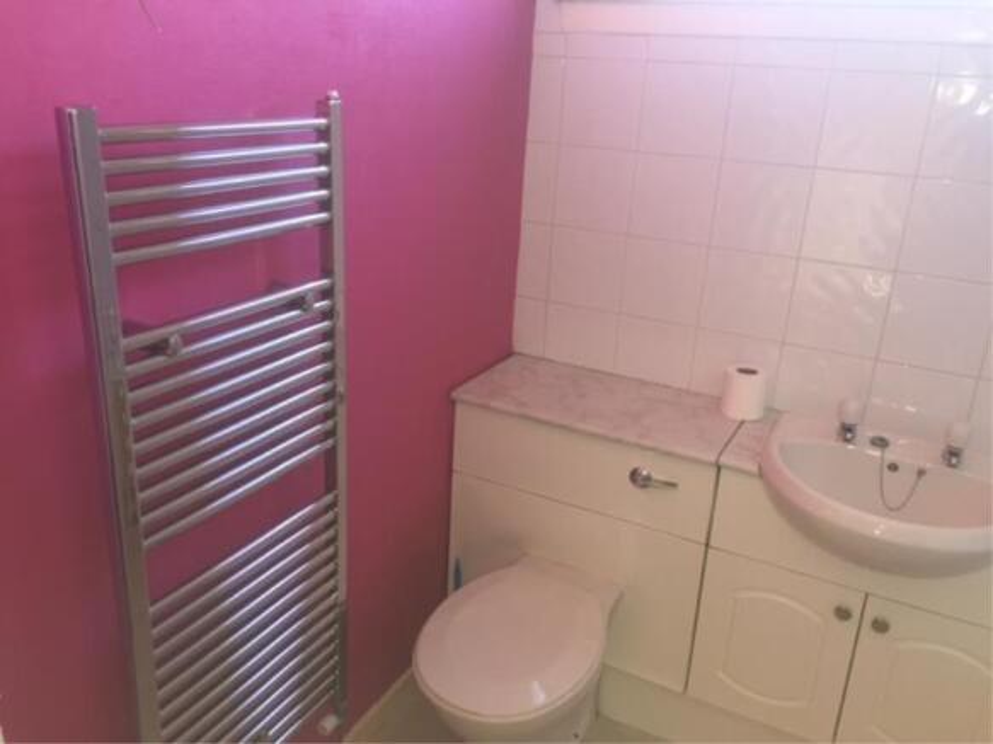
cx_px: 496
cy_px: 372
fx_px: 832
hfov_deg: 61.7
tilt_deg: -20.4
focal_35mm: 29
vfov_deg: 48.2
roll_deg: -2.8
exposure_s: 1/30
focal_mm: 4.15
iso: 50
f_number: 2.2
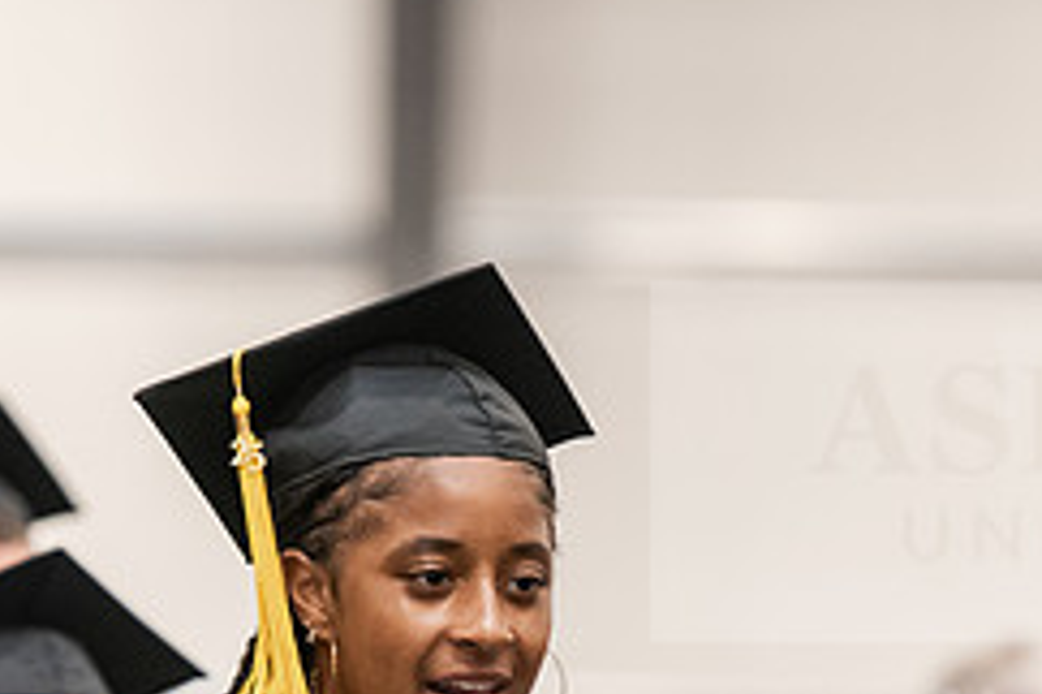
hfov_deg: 5.1
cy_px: 804
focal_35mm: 408
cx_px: 521
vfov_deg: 3.4
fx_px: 11801
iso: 2500
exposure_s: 1/200
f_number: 3.2
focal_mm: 170
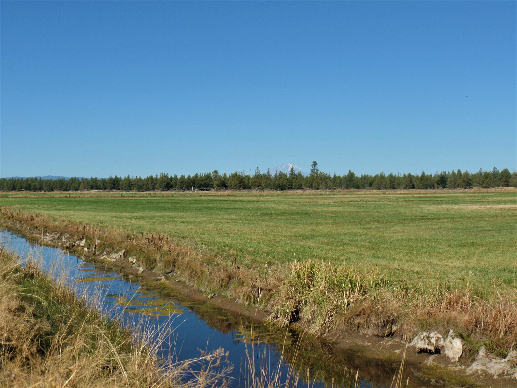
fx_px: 777
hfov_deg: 36.8
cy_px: 194
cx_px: 258
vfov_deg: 28.0
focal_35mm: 52
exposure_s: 1/1500
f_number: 3.4
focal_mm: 9.2
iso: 80
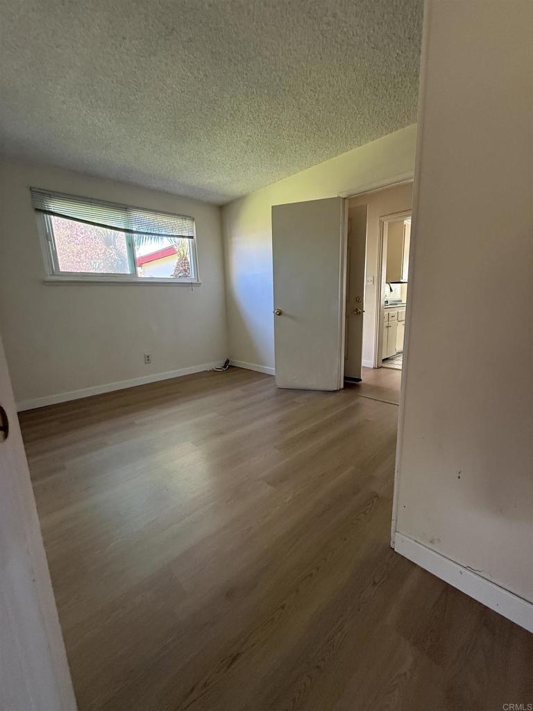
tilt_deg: -9.6
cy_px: 356
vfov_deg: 102.1
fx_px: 287
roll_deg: +1.4
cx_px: 266
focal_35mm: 14
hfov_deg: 85.7
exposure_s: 1/71
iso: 400
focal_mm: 2.22
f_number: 2.2
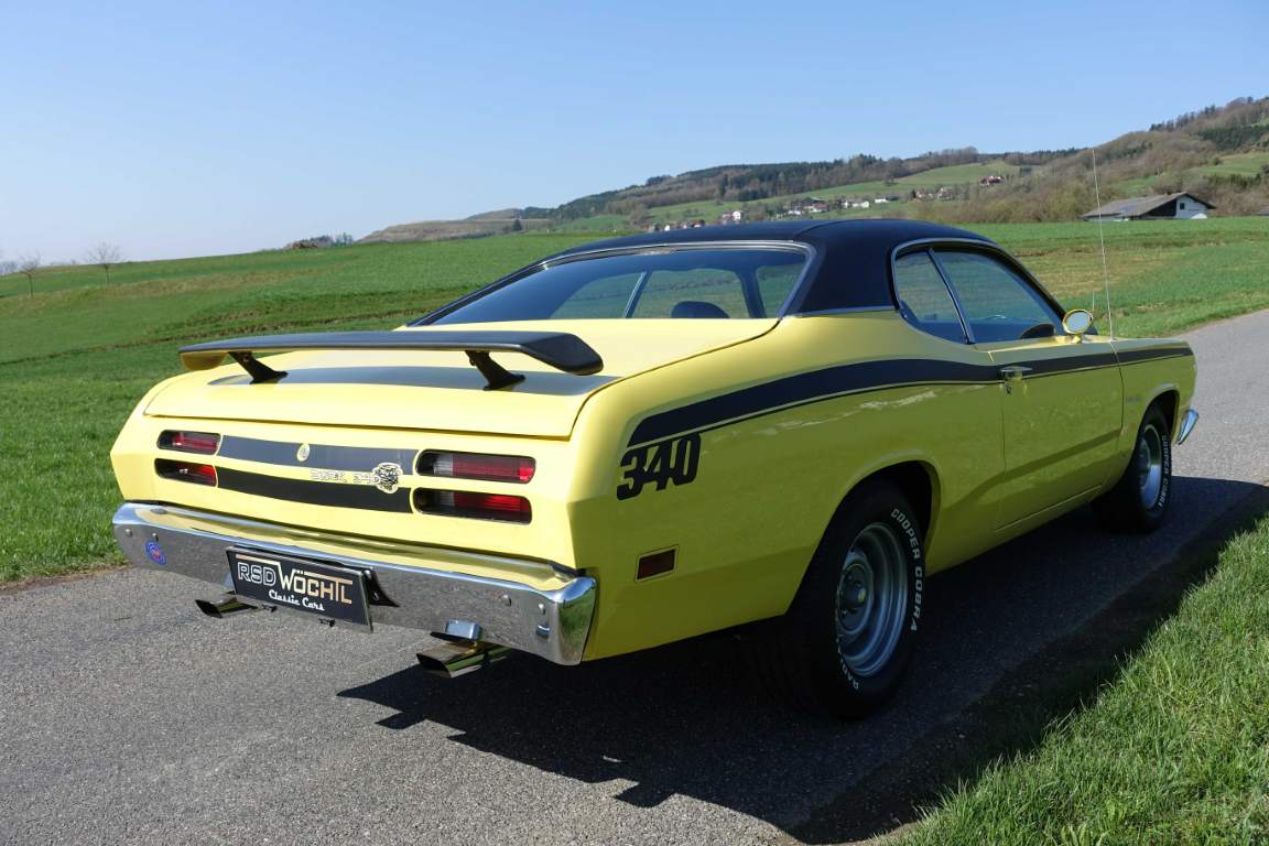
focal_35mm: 33
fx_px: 1163
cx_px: 634
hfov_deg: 57.2
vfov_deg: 40.0
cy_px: 423
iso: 125
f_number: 4.5
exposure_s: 1/800
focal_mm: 12.2
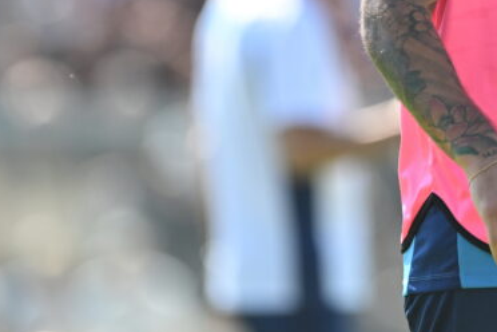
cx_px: 553
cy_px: -120
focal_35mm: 1289
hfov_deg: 1.6
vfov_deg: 1.1
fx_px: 17794
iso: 500
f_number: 4
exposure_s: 1/1600
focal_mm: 400
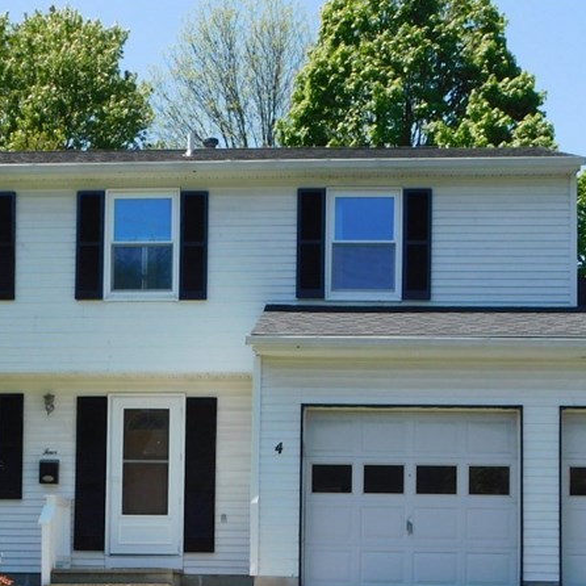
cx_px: 251
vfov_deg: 23.2
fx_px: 1398
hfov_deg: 23.7
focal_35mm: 73
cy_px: 494
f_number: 3.5
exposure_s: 1/800
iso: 125
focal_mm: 6.3
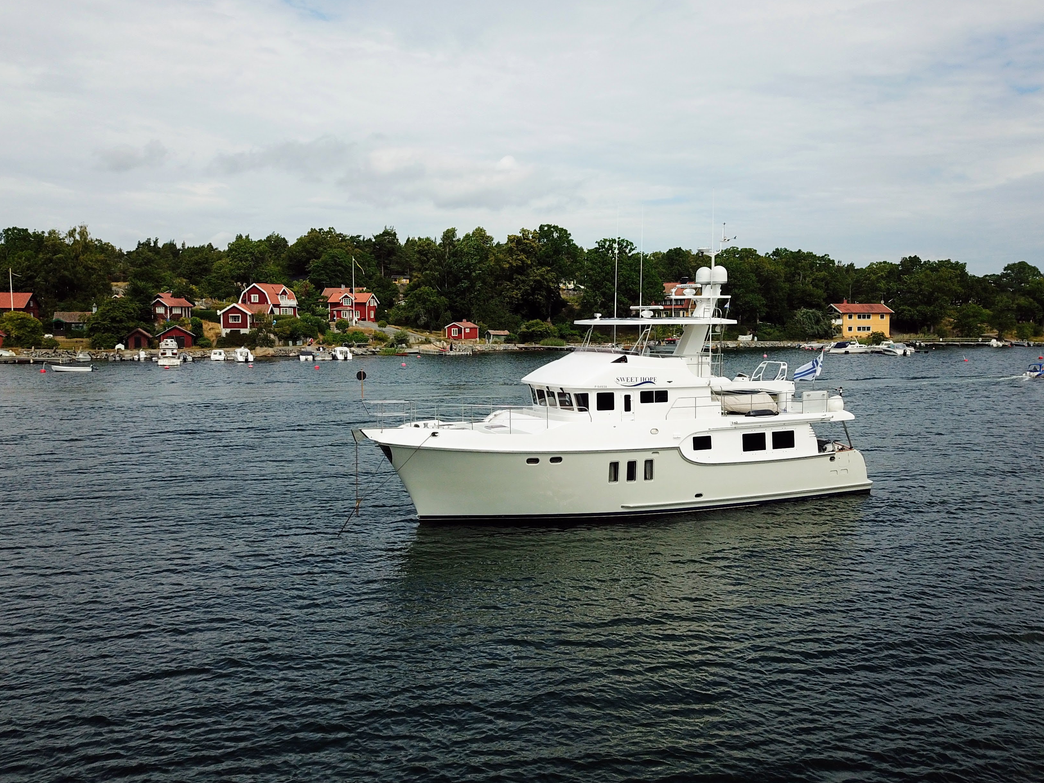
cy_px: 377
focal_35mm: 32
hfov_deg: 56.7
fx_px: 965
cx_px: 573
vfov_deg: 44.2
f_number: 2.2
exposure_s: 1/1859
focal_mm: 4.7
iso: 100
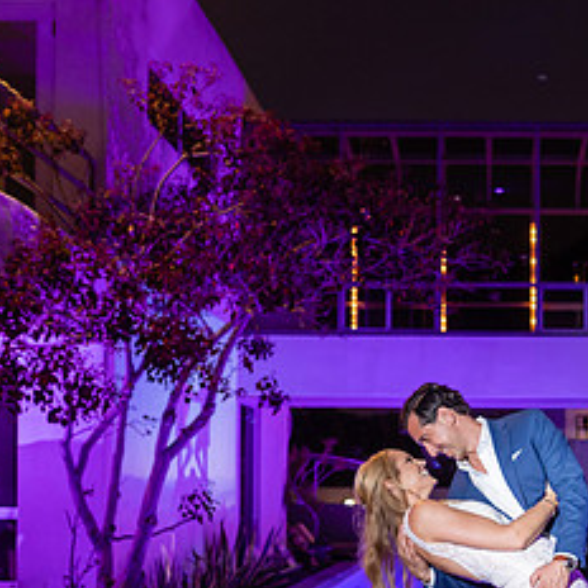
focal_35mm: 53
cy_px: 466
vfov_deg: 31.4
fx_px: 1019
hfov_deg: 31.1
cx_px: 494
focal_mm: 24
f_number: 1.4
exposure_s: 1/20
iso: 400
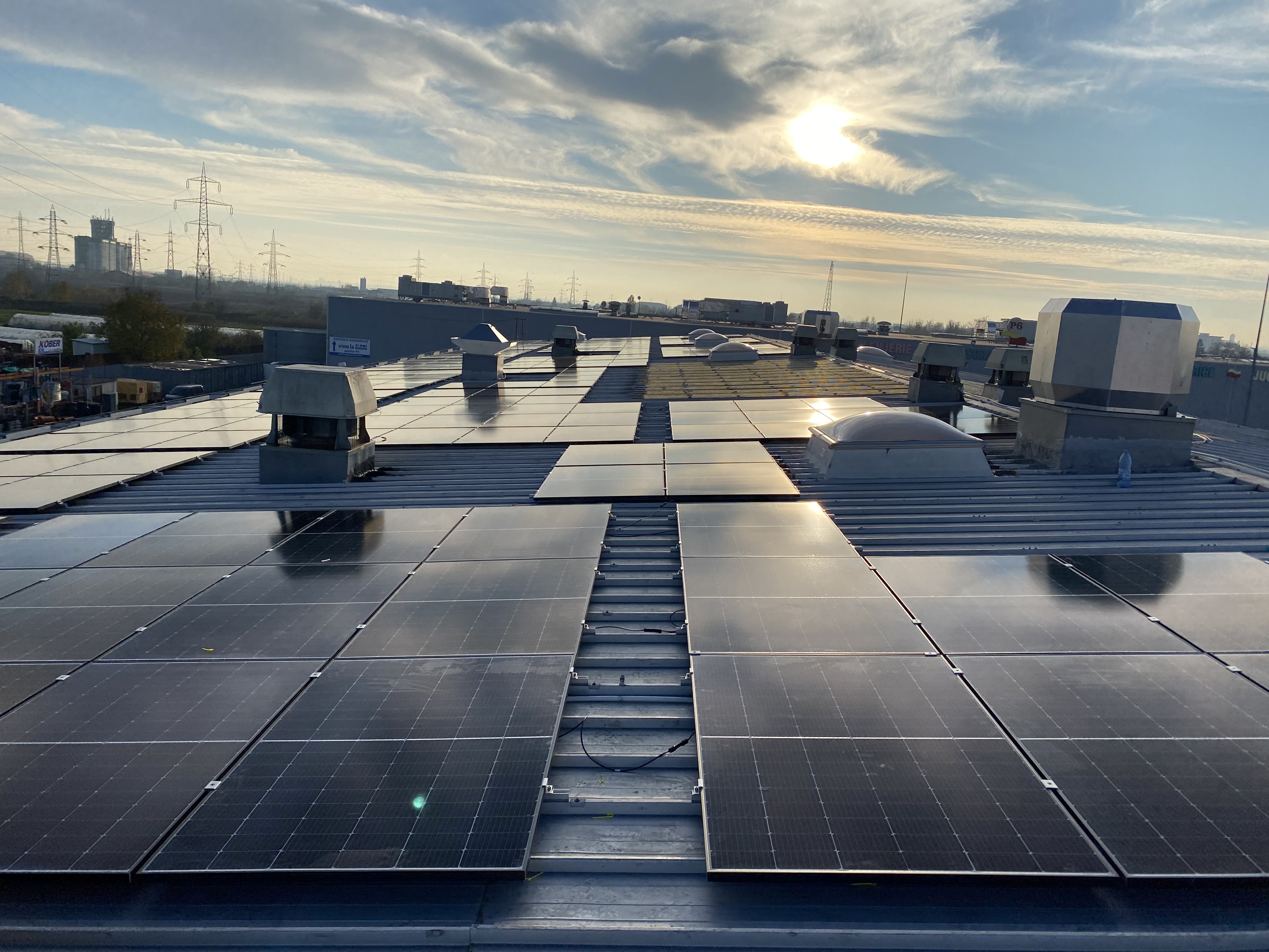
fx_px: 953
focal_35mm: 26
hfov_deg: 67.3
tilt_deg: -7.5
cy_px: 476
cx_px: 634
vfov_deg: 53.1
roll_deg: -3.8
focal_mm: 4.25
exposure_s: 1/4808
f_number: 1.8
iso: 32
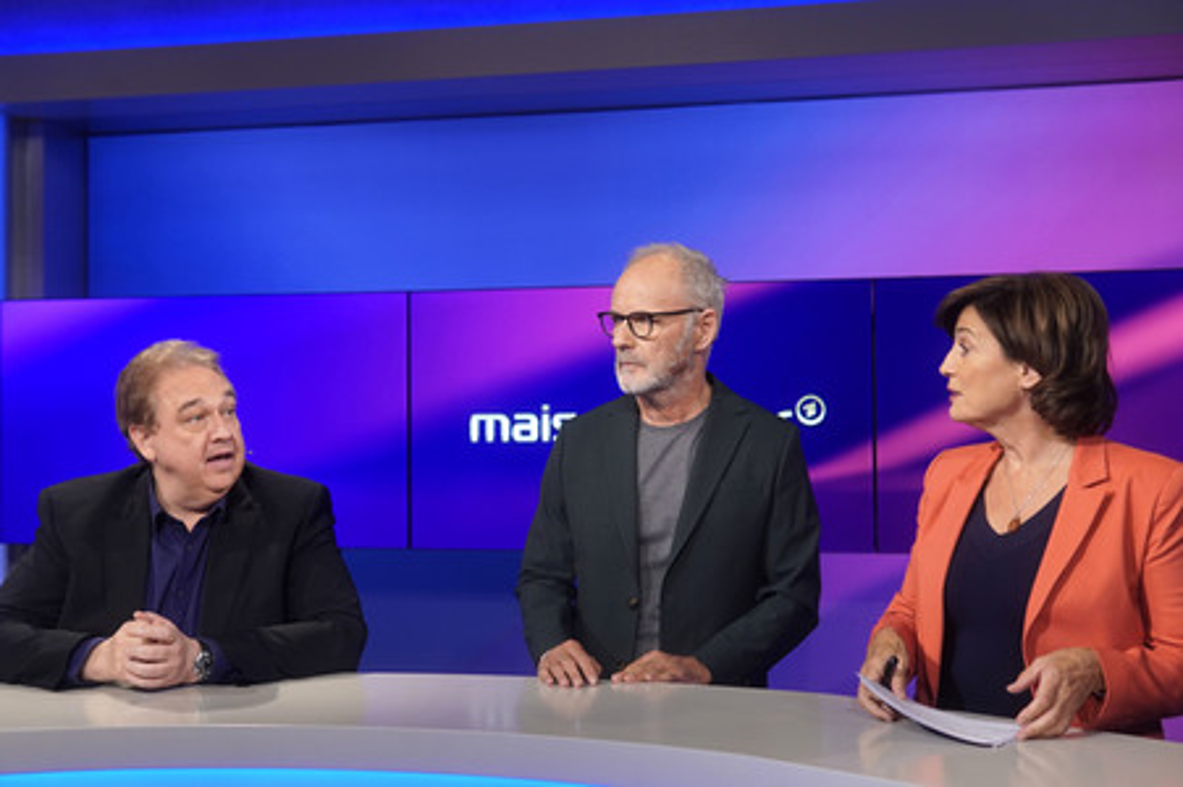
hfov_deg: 43.6
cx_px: 592
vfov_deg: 29.8
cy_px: 394
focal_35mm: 45
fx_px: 1478
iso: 640
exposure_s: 1/100
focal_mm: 30
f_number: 2.5
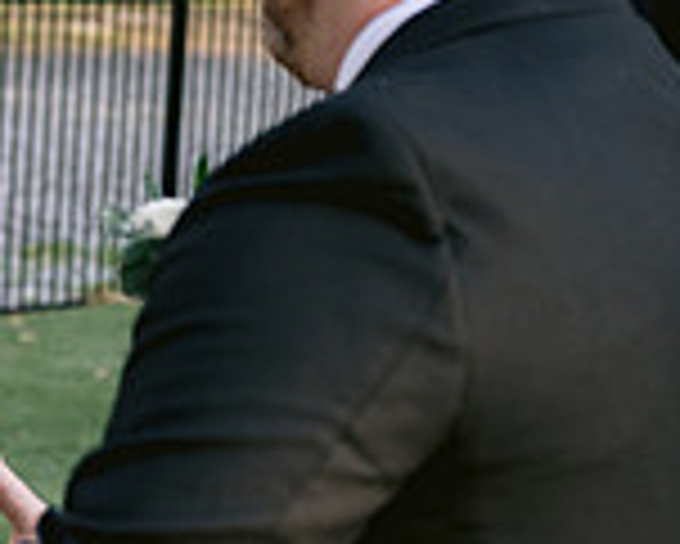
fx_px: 3625
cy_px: 137
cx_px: -207
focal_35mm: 180
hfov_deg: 10.5
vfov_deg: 8.6
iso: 400
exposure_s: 1/400
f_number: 4
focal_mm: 50
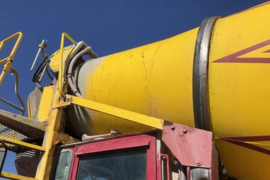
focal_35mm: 31
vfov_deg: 42.3
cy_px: 96
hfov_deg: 60.3
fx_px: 232
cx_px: 135
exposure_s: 1/3534
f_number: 1.8
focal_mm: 3
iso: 25
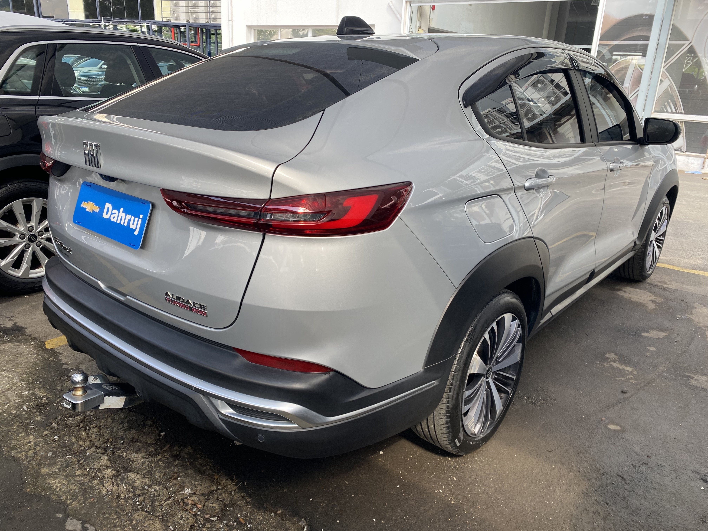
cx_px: 354
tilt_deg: -17.3
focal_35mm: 26
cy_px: 266
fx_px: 532
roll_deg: -2.3
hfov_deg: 67.3
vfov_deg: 53.1
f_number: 1.8
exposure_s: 1/207
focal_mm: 4.25
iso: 32
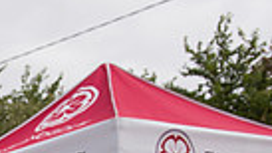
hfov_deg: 15.0
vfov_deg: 8.7
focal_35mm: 129
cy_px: 349
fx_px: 930
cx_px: -175
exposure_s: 1/250
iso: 160
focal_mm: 29
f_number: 8
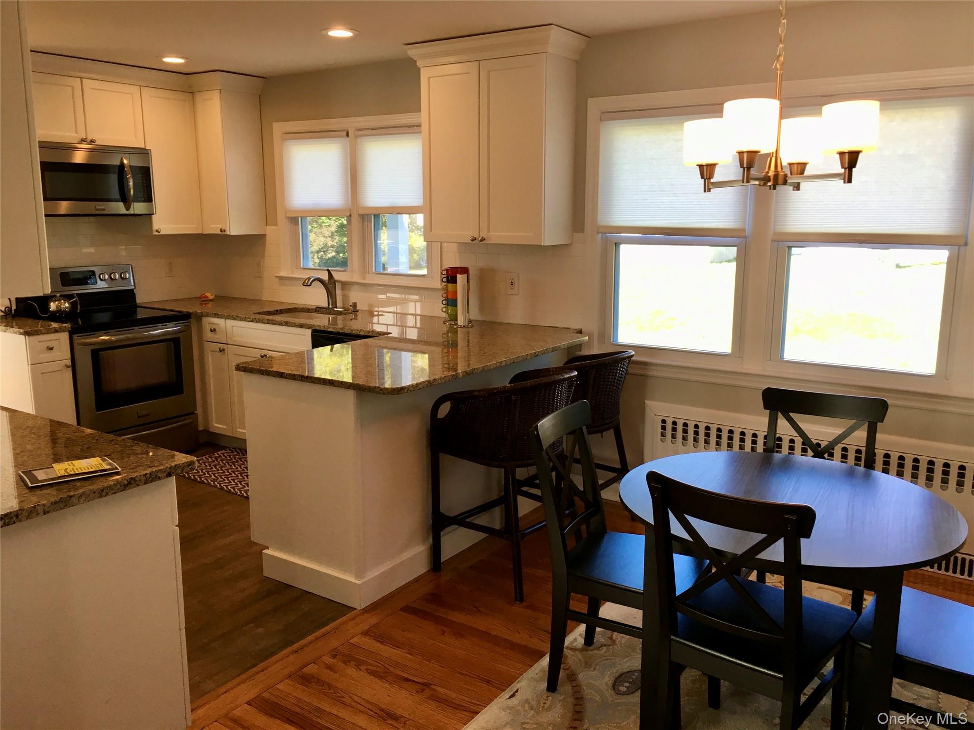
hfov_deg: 61.7
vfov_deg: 48.2
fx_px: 816
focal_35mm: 29
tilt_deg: -9.6
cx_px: 487
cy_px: 365
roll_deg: +1.4
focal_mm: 4.15
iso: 25
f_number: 2.2
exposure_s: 1/40
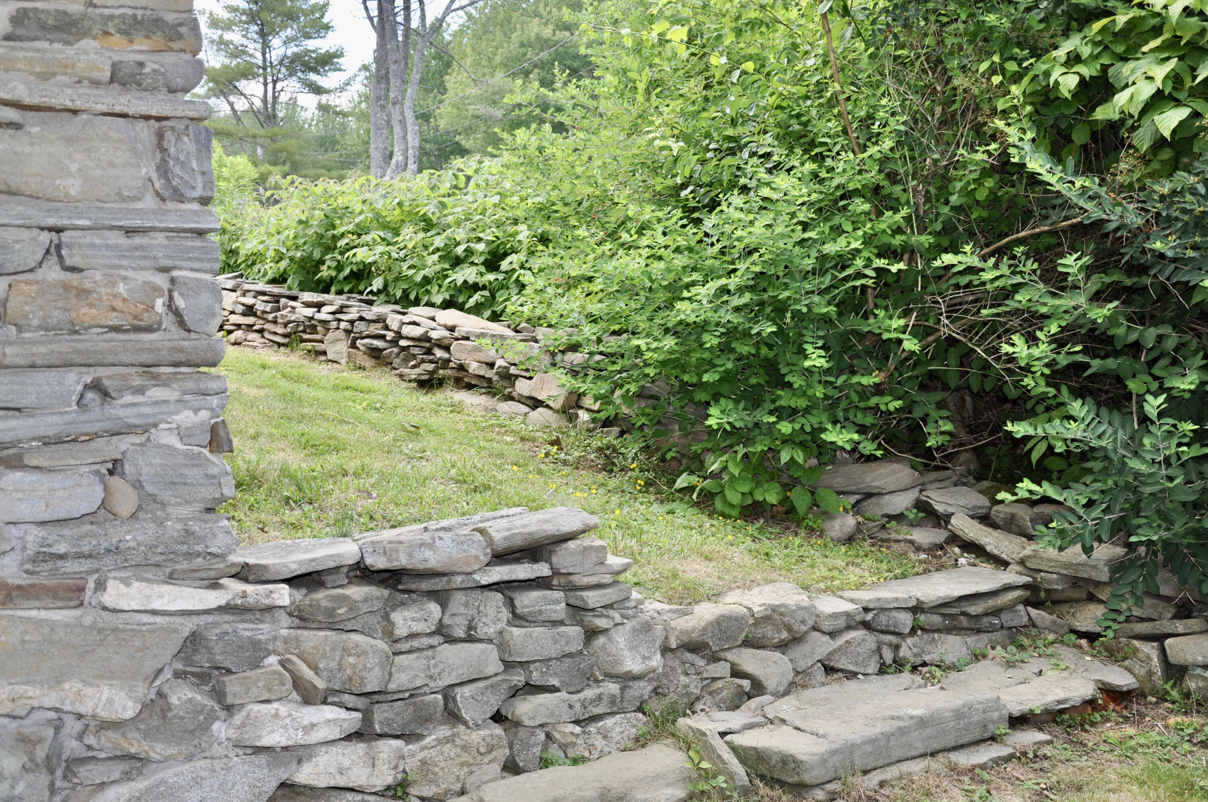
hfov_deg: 49.6
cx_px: 604
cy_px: 401
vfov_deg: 34.1
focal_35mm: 39
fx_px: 1307
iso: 200
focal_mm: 26
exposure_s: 1/200
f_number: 4
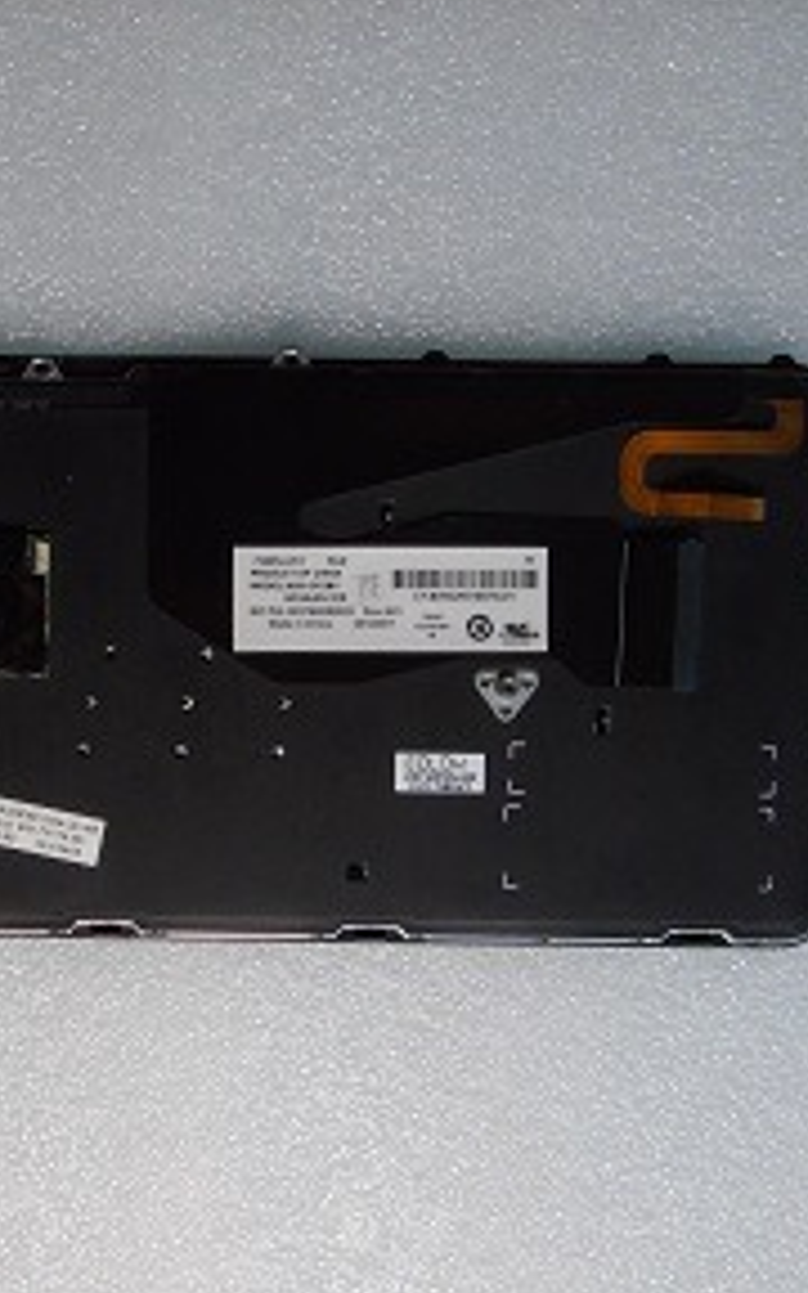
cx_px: 72
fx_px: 1762
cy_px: 646
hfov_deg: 25.0
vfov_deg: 40.3
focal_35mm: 50
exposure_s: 1/40
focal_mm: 6.1
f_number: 5.9
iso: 400
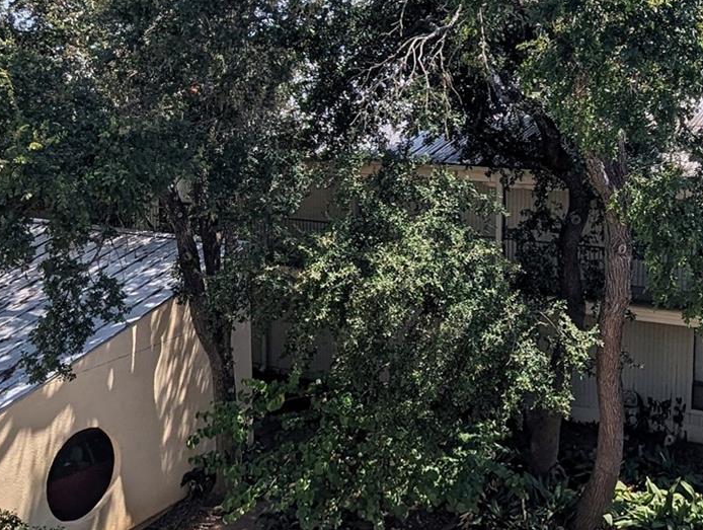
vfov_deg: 30.6
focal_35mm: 47
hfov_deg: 39.7
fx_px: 956
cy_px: 158
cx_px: 487
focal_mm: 2.35
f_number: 2.2
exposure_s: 1/1799
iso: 49
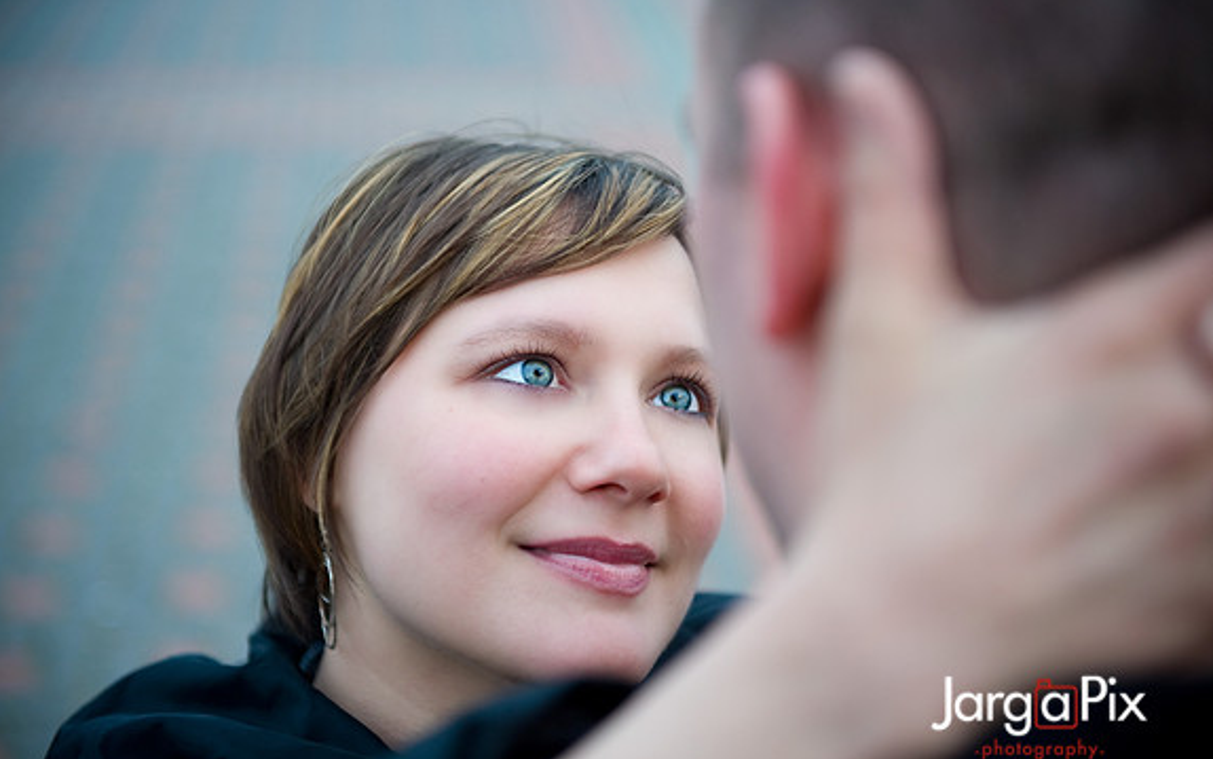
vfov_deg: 18.1
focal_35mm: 72
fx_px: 2381
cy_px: 381
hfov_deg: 28.6
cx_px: 606
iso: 280
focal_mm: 70
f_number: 2.8
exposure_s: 1/60
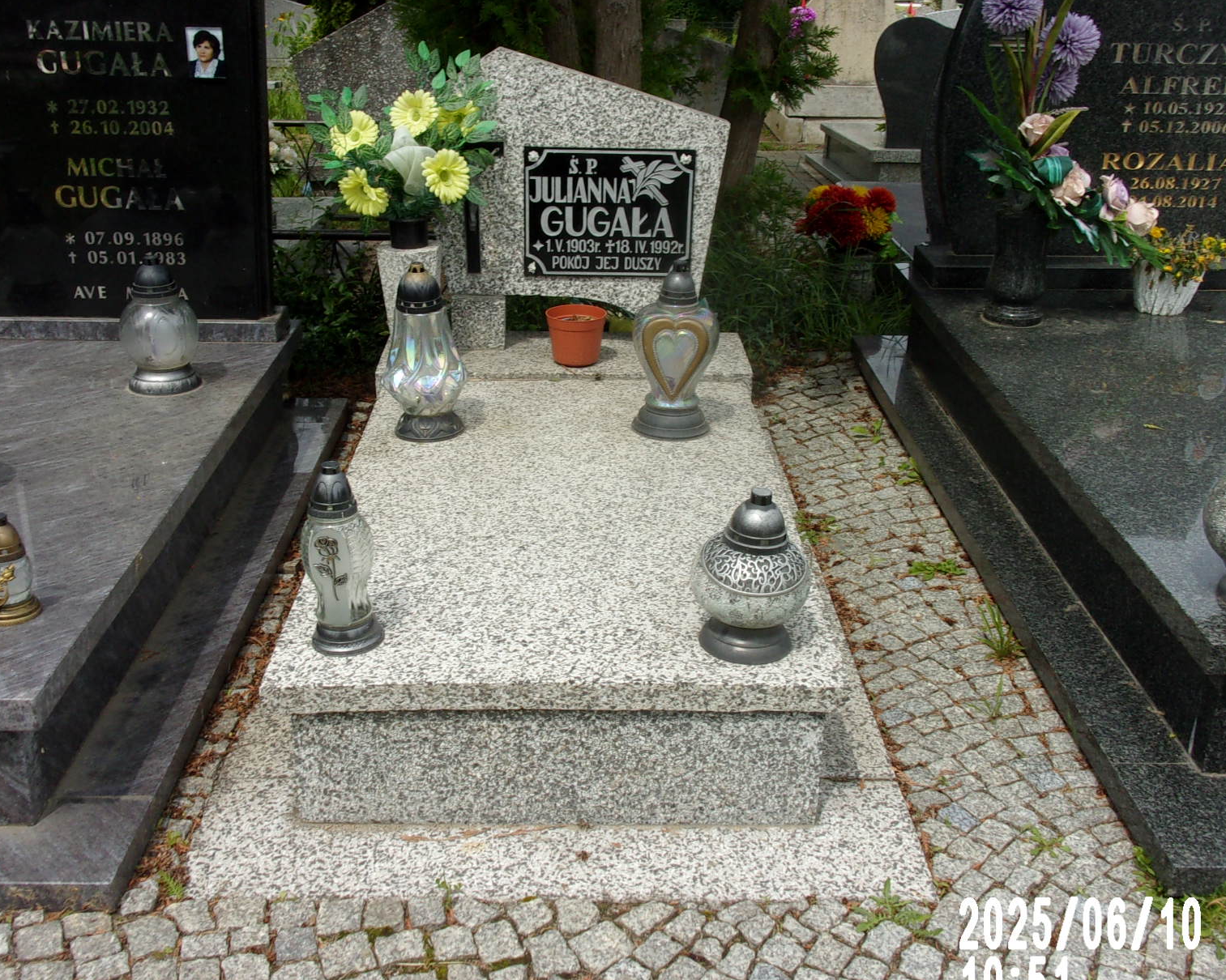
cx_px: 601
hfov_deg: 49.1
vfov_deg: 40.1
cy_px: 469
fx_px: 1342
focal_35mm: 37
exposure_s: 1/75
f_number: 10.8
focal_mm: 5.1
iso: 80
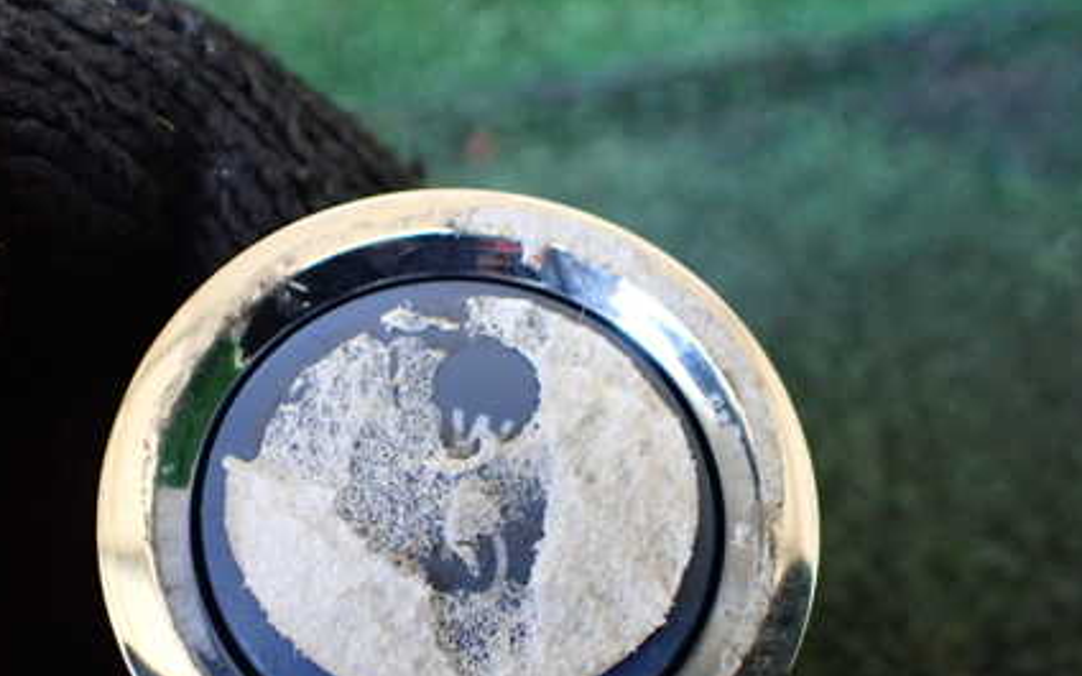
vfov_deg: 28.3
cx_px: 449
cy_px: 482
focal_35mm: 45
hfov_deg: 44.2
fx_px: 1327
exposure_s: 1/125
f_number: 2.3
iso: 800
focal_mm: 5.4
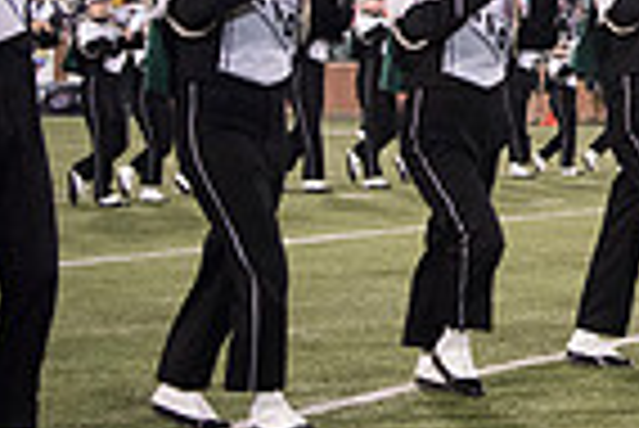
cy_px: 34
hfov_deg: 13.1
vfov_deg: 9.6
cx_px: 1112
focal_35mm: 143
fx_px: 2541
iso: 4000
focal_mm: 35
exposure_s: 1/1000
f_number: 3.2
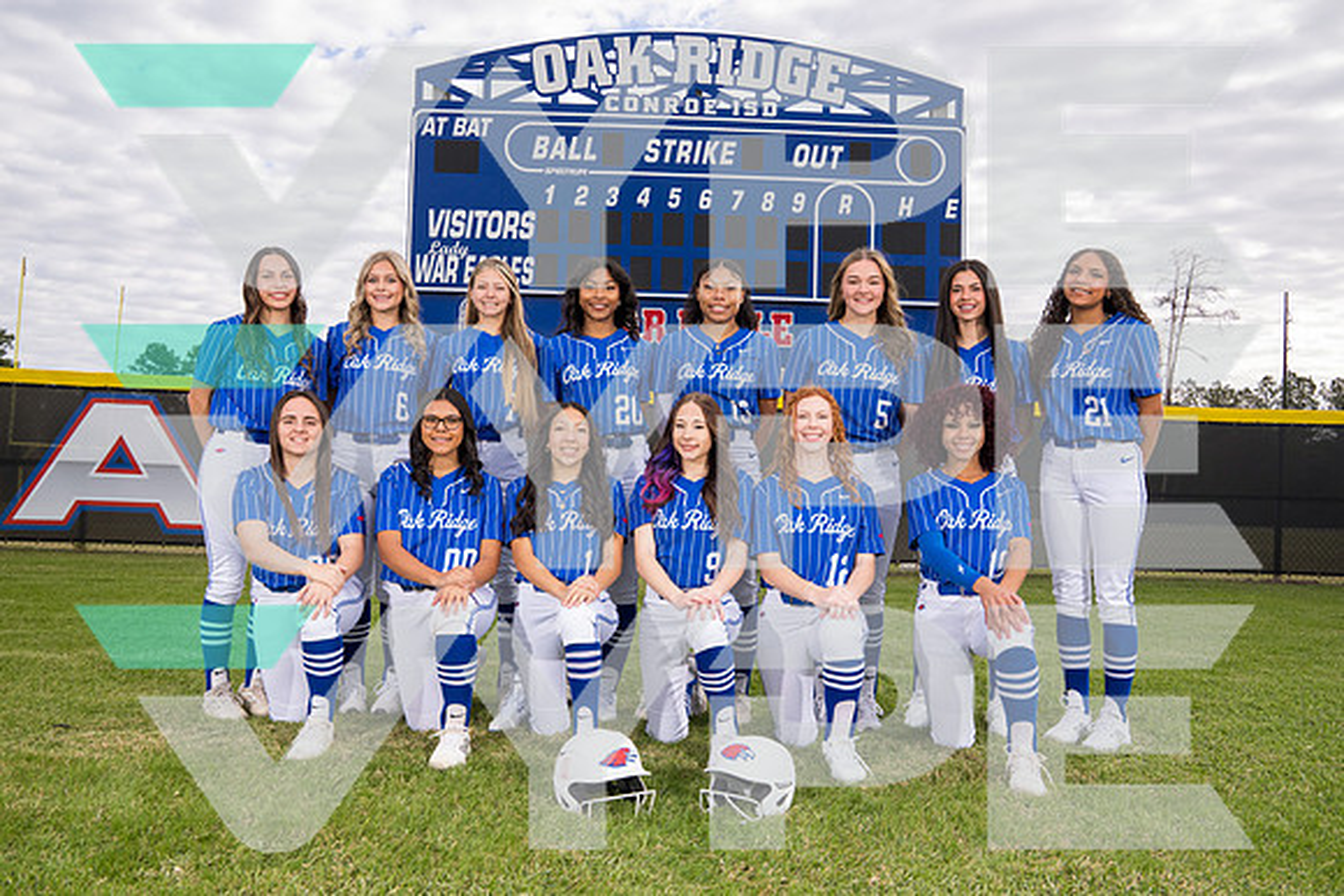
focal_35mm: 28
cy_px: 448
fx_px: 1046
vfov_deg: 46.4
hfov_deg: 65.5
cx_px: 672
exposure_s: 1/250
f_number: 11
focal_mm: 28
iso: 320
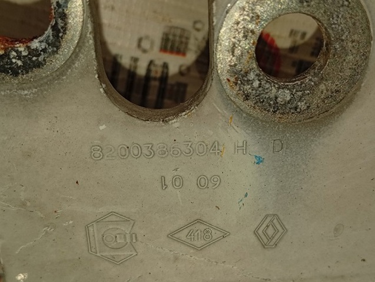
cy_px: 141
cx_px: 188
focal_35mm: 41
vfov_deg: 35.2
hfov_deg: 45.7
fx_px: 445
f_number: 1.8
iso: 75
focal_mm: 3.96
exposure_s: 1/100
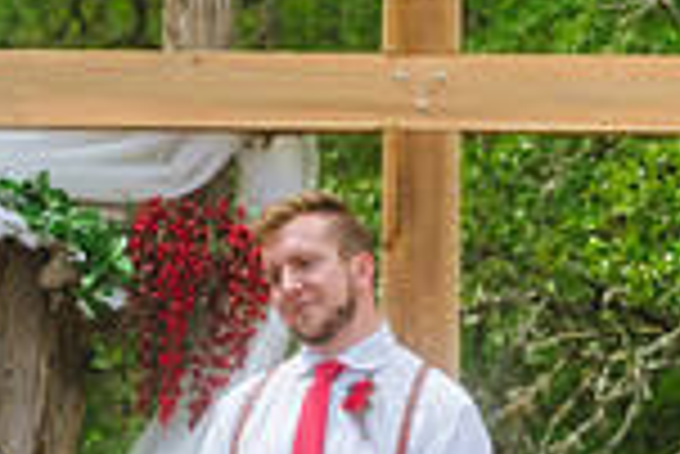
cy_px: 771
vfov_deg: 3.6
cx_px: -446
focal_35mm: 385
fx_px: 7279
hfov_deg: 5.3
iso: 200
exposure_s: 1/320
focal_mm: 100
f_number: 4
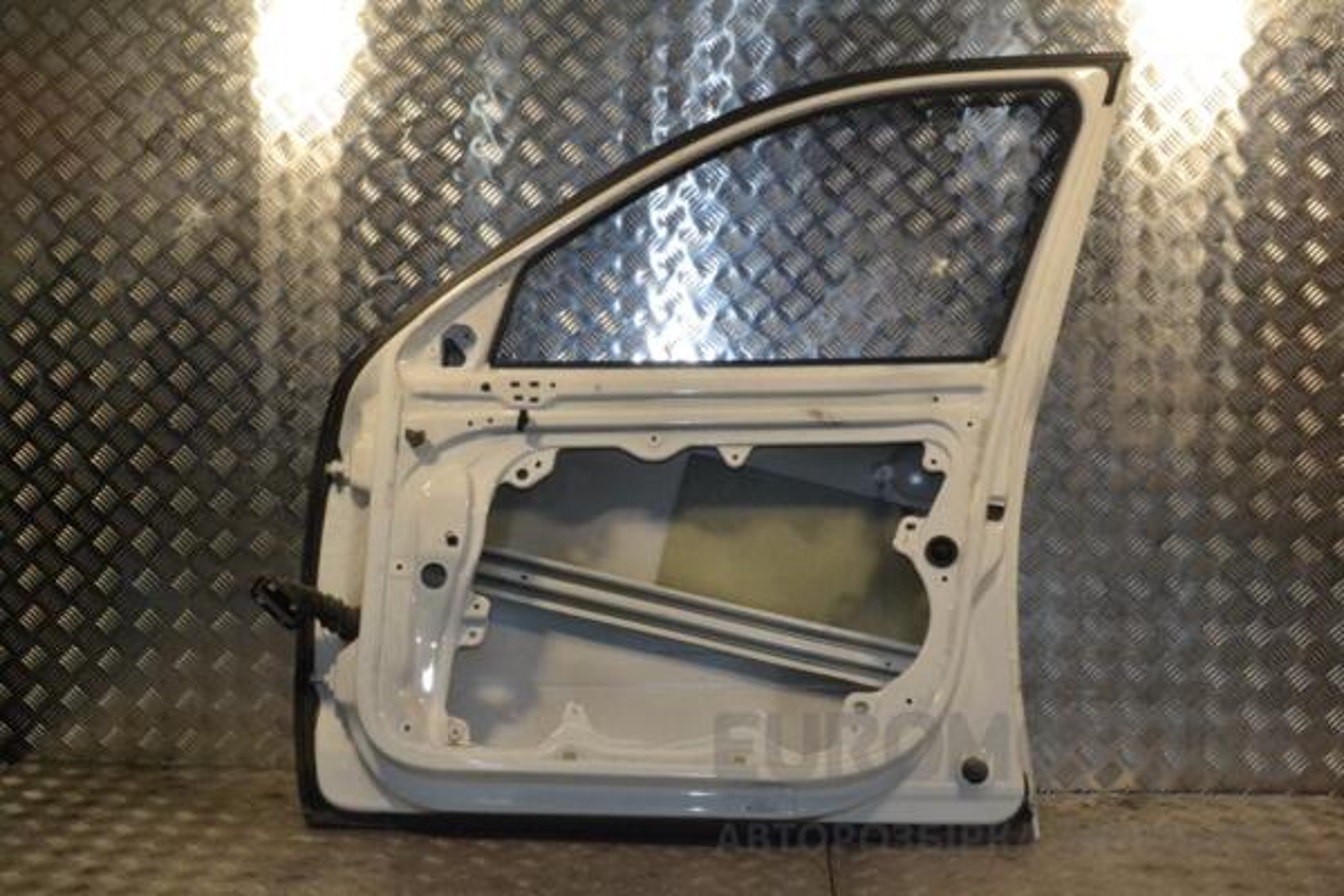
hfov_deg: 49.6
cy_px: 448
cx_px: 672
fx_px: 1456
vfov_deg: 34.2
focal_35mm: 39
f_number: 20
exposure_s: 1/200
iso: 3200
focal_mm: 26
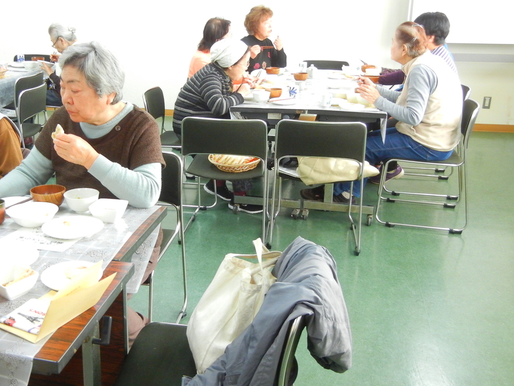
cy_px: 181
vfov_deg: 34.3
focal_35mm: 42
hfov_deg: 44.3
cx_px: 184
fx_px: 624
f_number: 3.5
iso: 400
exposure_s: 1/28.5
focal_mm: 5.4
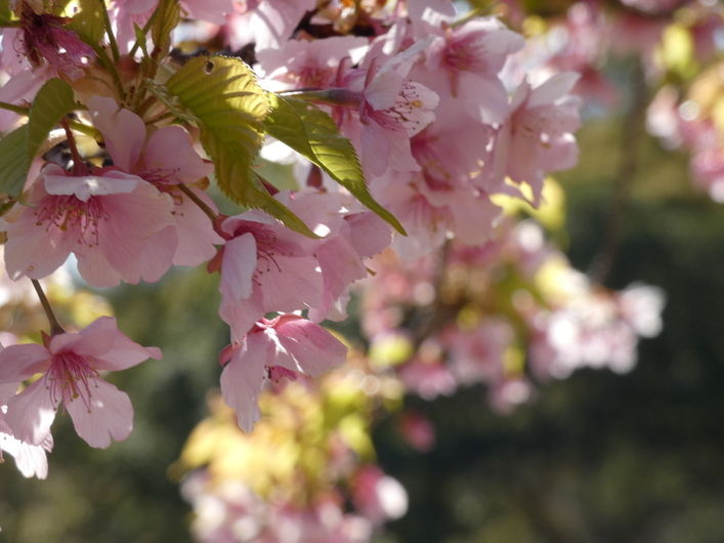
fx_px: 3430
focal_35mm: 164
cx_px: 362
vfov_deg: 9.0
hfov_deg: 12.1
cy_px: 272
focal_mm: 29.5
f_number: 5.4
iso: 80
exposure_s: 1/200
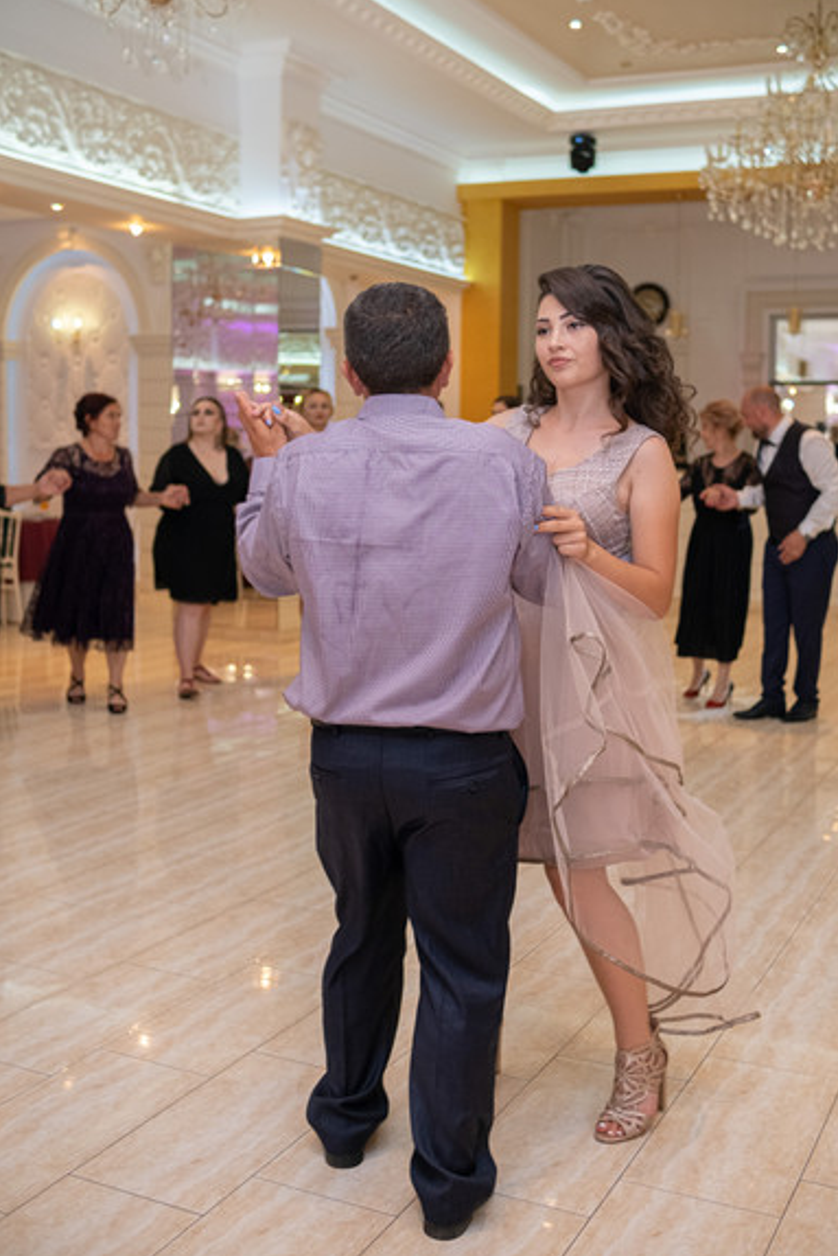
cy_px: 589
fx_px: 1361
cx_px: 465
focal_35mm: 39
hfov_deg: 34.2
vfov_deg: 49.5
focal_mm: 23
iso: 800
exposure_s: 1/125
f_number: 2
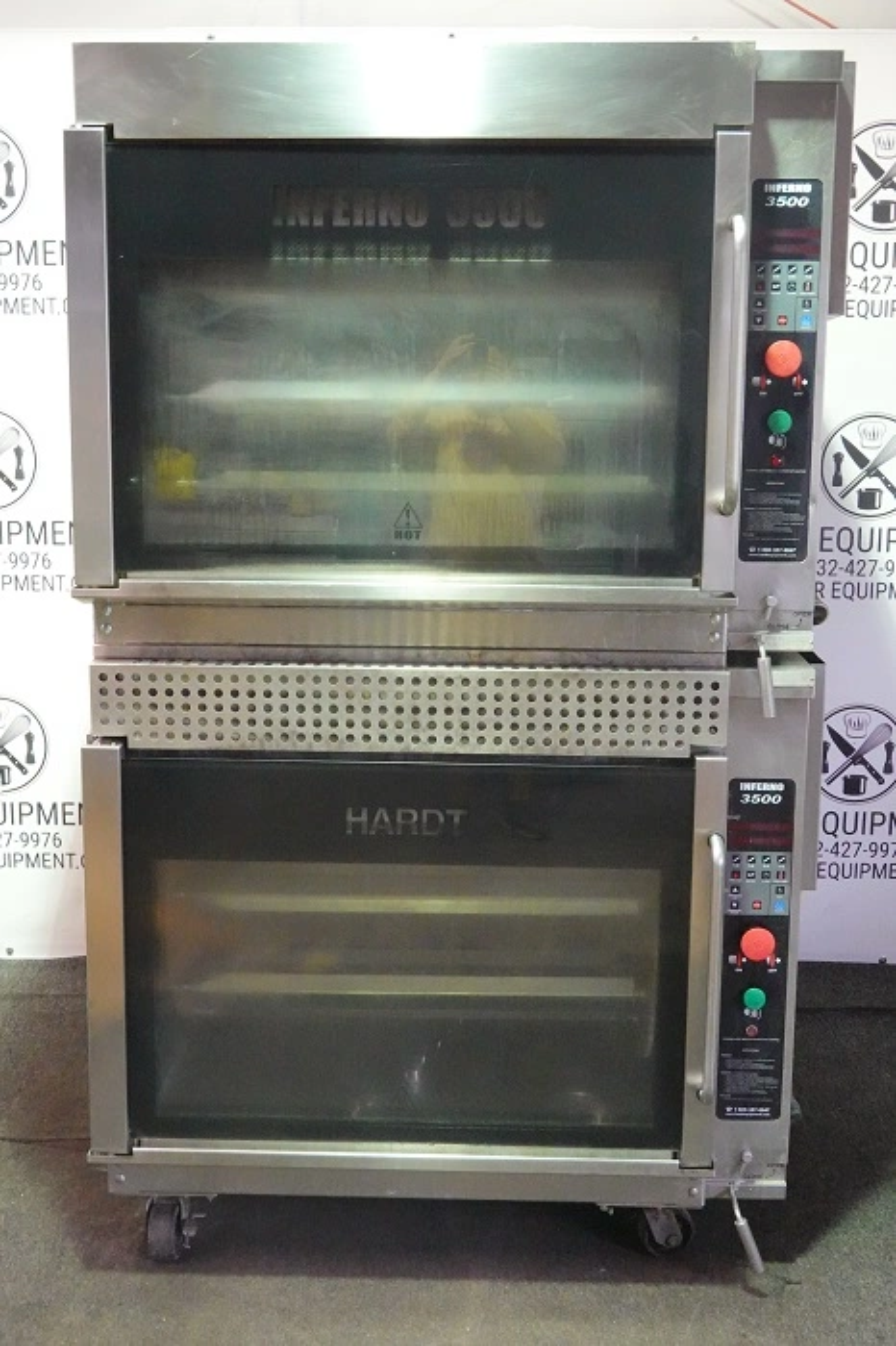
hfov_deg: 28.0
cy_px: 673
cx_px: 448
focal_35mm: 48
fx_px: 1794
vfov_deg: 41.1
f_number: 7.1
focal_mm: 17.88
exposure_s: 1/15
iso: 3200
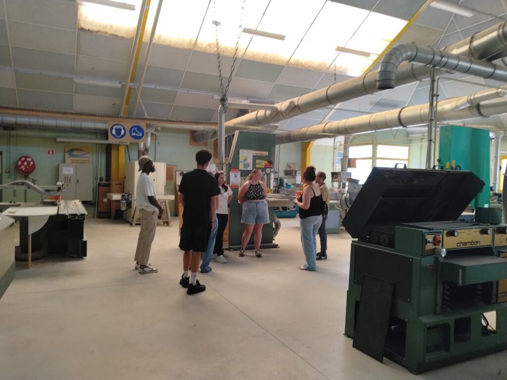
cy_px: 190
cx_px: 254
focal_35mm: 27
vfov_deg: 51.4
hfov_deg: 65.3
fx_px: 395
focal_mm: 4.05
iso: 319
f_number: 1.8
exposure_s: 1/33.3
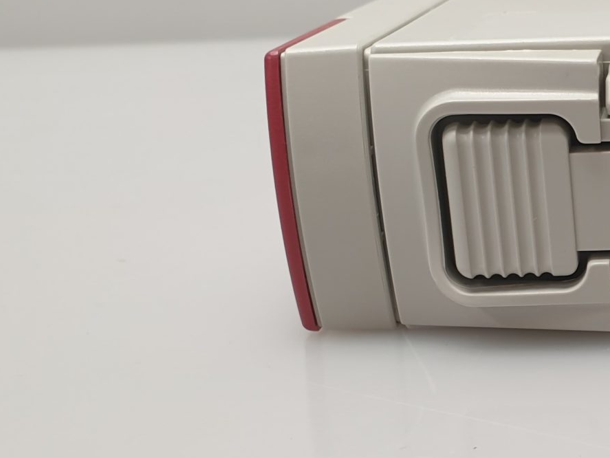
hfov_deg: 23.6
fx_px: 1322
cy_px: 357
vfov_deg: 19.5
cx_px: 746
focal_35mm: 75
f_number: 2.4
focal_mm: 4.3
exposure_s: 1/50
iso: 64
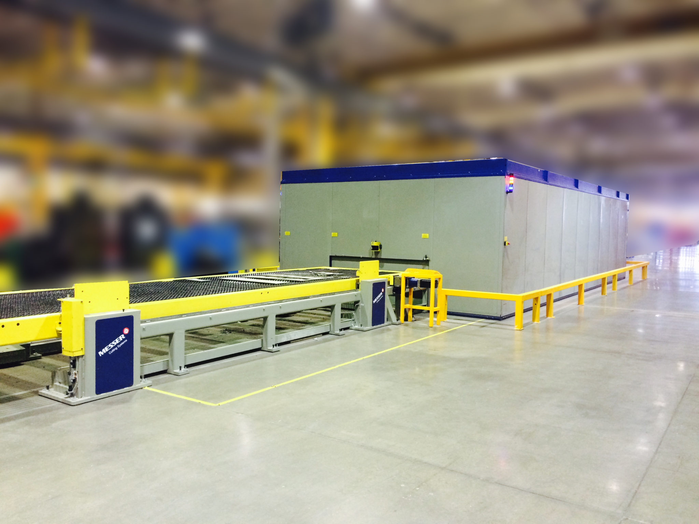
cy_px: 262
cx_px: 350
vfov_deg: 48.2
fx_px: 586
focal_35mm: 29
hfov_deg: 61.7
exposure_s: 1/30
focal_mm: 4.15
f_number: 2.2
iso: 200
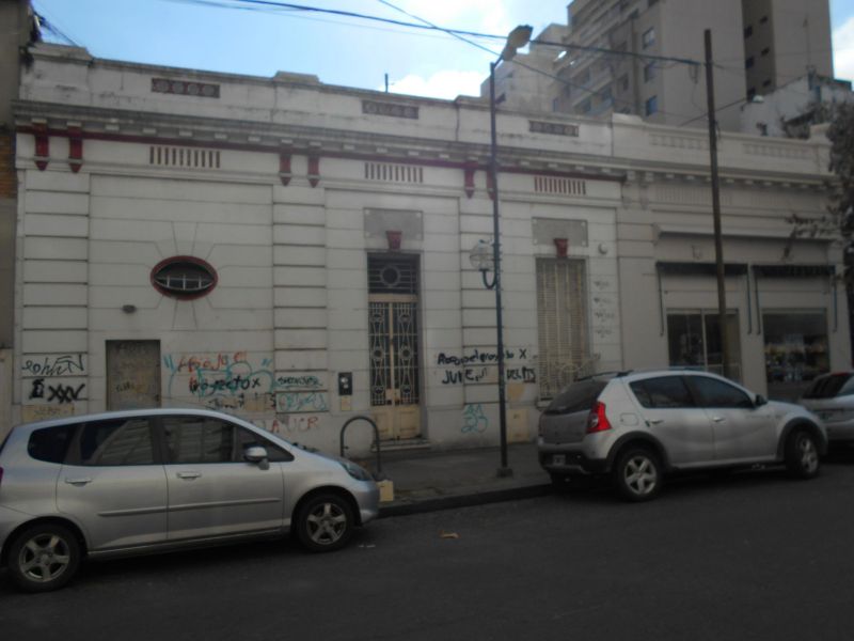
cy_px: 320
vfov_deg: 53.1
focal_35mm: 26
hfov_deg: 67.3
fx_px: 641
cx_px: 427
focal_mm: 4.6
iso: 80
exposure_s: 1/2000
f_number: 3.2
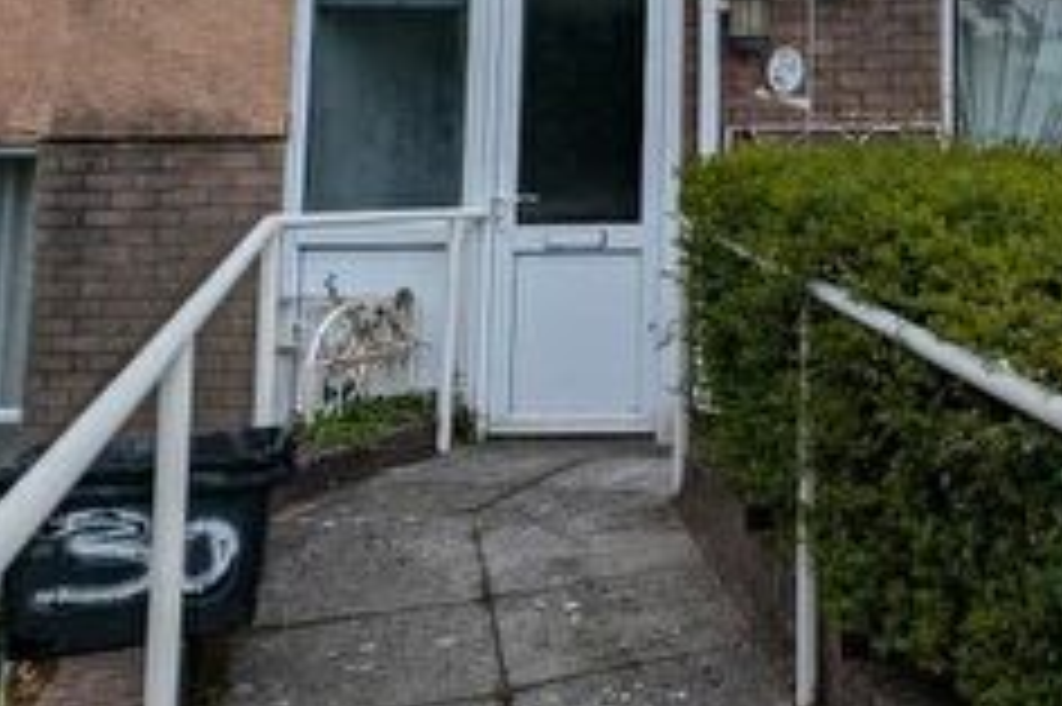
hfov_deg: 41.2
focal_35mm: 40
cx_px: 1100
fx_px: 1179
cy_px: 65
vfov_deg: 31.7
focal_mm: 1.95
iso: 51
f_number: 2.2
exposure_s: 1/1481
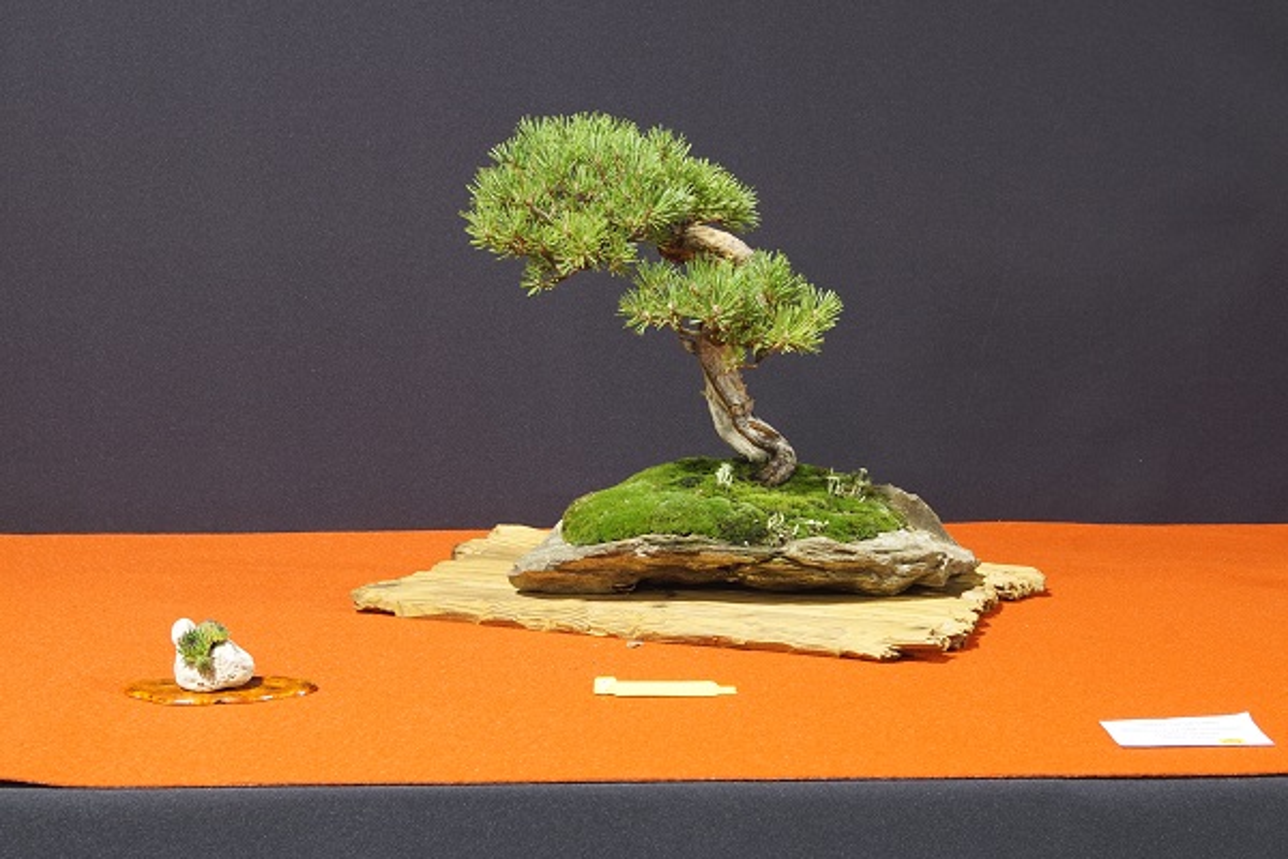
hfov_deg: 29.9
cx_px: 644
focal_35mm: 68
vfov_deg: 20.2
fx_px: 2415
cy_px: 430
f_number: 11
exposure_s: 1
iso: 400
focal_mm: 45
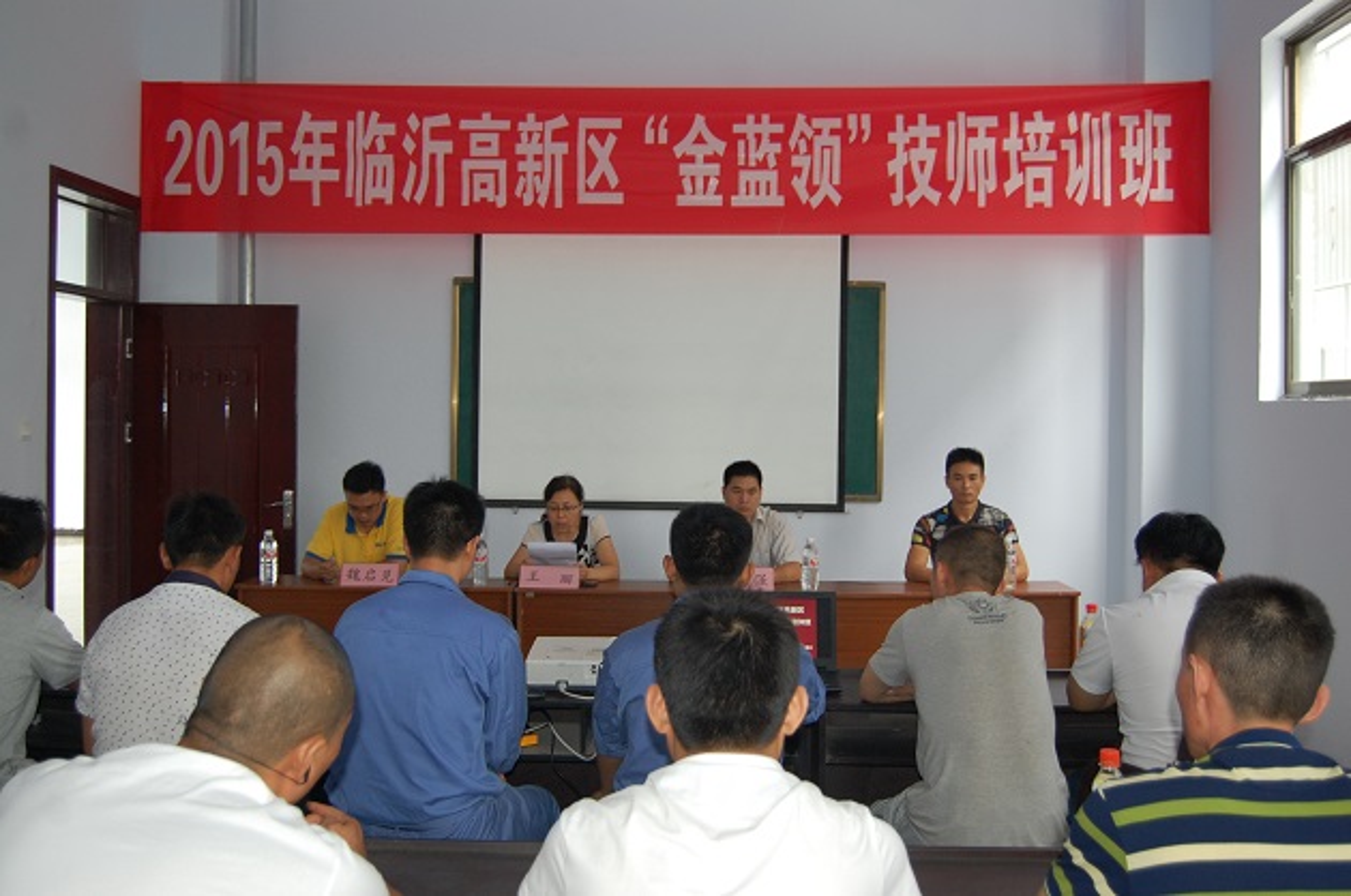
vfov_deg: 36.8
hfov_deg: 53.2
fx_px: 1349
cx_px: 676
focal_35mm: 36
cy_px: 448
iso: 400
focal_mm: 24
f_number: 4
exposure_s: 1/60
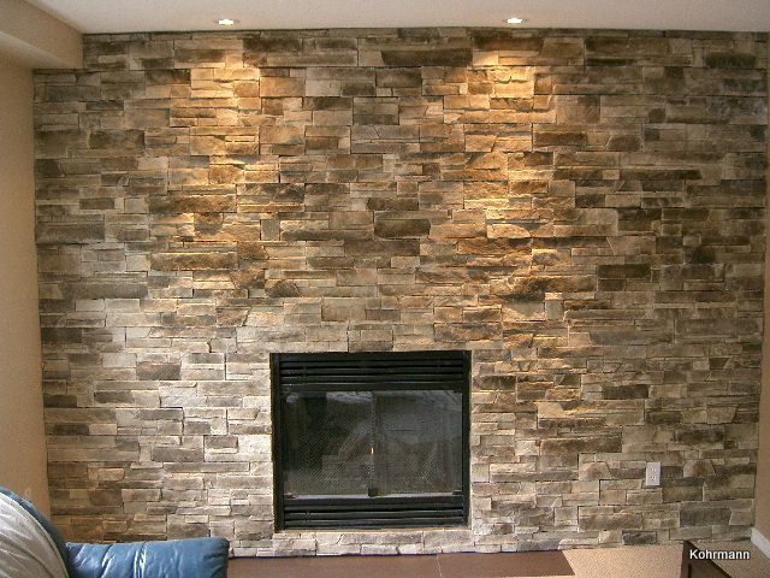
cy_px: 289
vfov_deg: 36.8
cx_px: 385
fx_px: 868
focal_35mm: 39
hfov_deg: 47.9
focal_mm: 8
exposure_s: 1/25
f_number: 2.8
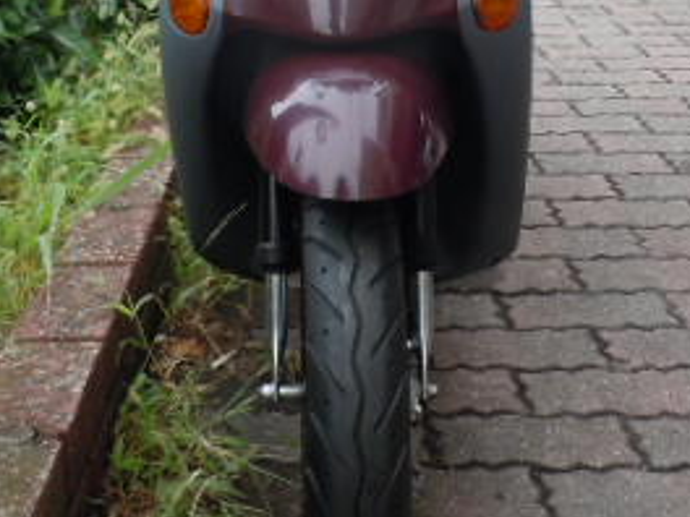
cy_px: -68
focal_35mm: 68
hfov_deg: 28.5
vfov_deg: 20.5
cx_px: 290
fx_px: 1355
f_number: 3.7
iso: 100
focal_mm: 5
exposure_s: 1/100
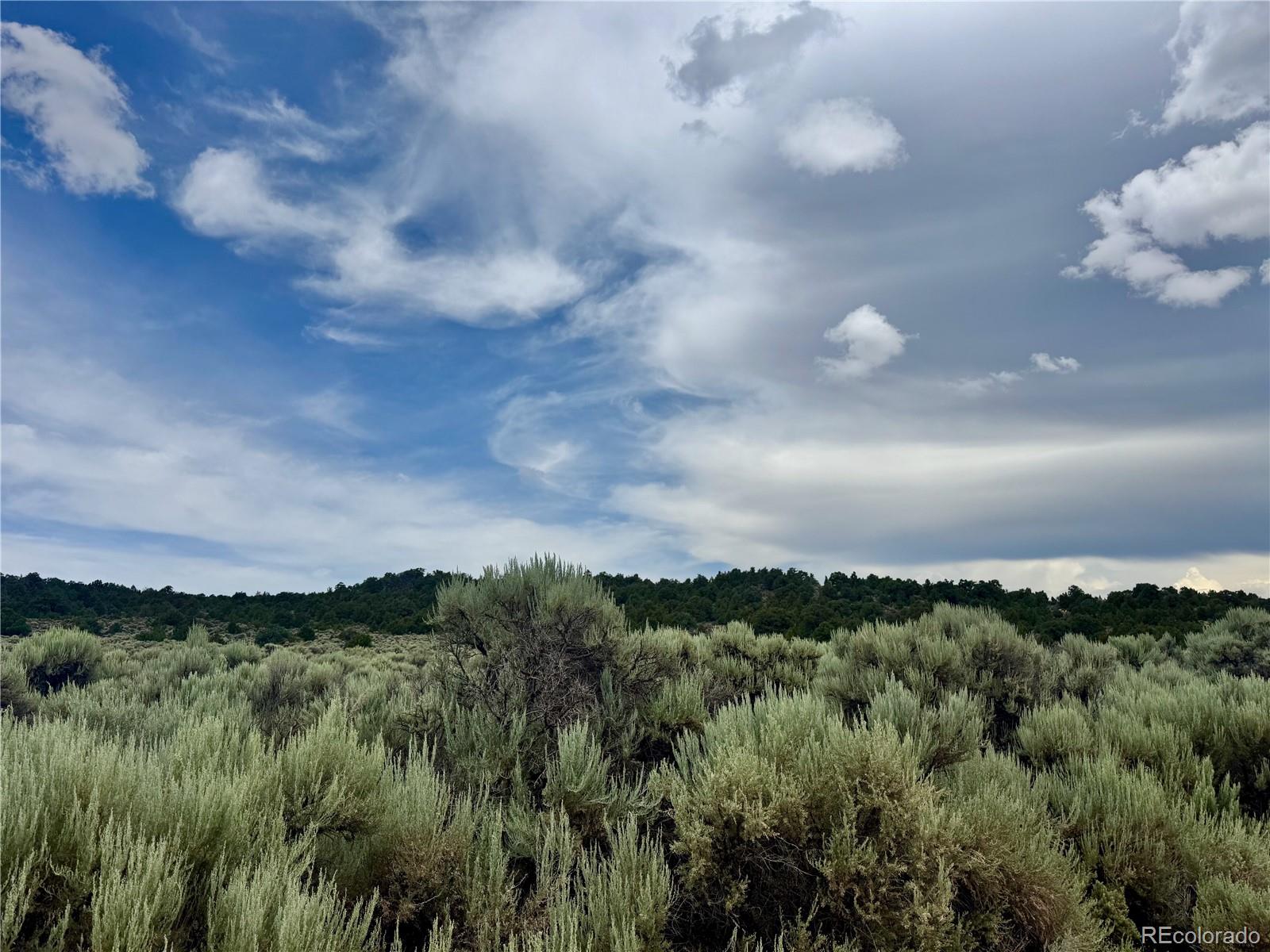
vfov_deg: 56.8
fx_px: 881
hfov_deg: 71.6
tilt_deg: +11.9
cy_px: 476
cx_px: 635
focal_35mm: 24
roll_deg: +1.1
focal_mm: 6.76
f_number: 1.78
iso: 80
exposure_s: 1/9009
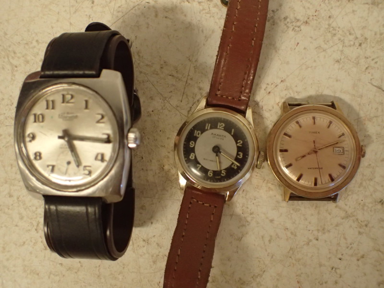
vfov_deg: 46.8
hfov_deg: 60.0
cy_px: 144
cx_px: 192
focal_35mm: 30
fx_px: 333
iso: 800
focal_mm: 5.5
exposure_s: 1/50
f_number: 2.3
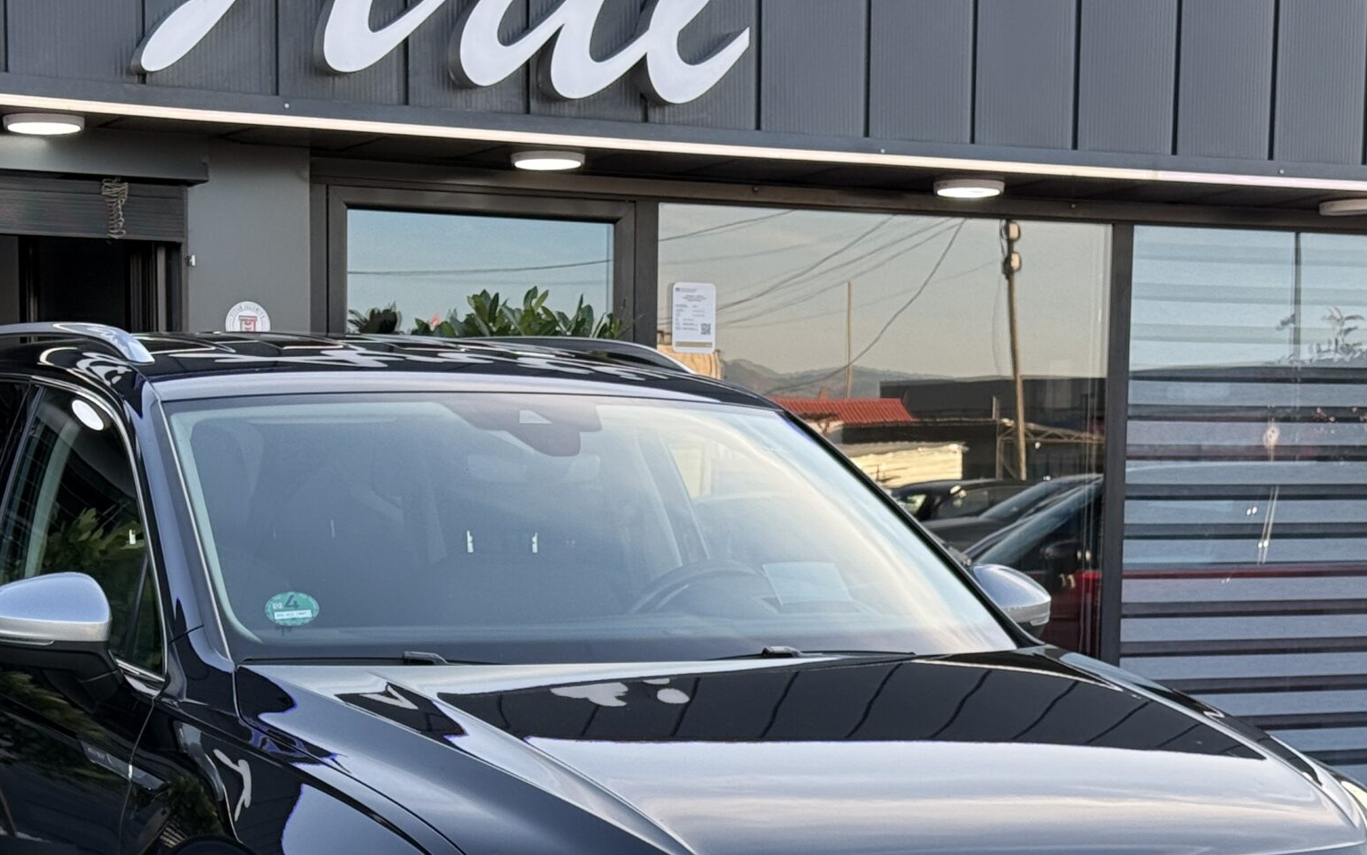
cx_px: 526
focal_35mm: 85
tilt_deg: -5.7
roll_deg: -0.3
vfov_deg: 15.1
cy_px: 853
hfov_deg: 24.3
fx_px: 3167
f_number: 1.78
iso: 100
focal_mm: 6.76
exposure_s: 1/538
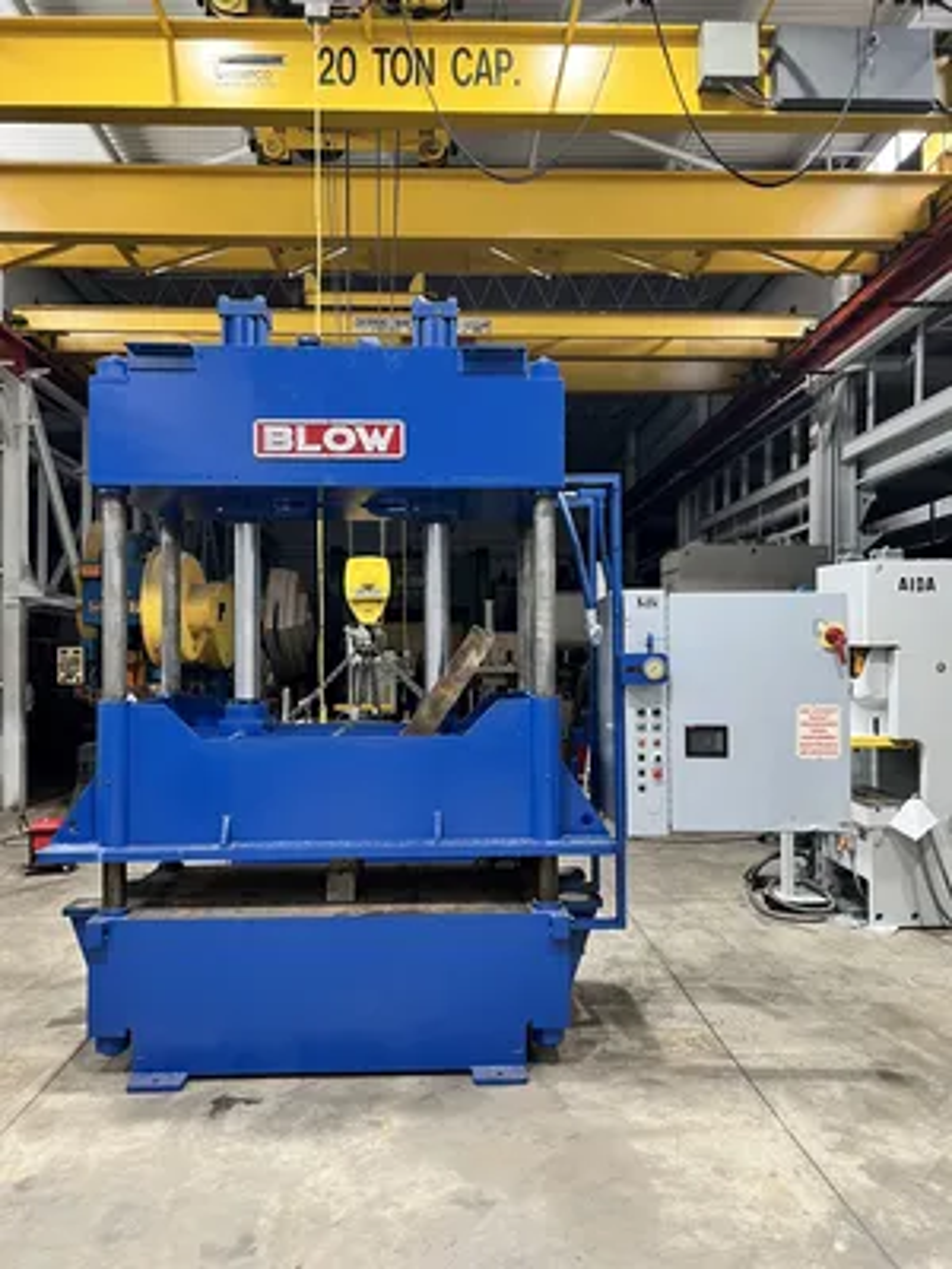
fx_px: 953
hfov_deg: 53.1
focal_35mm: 26
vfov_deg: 67.3
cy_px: 634
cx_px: 476
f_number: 1.5
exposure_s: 1/60
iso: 125
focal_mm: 5.7
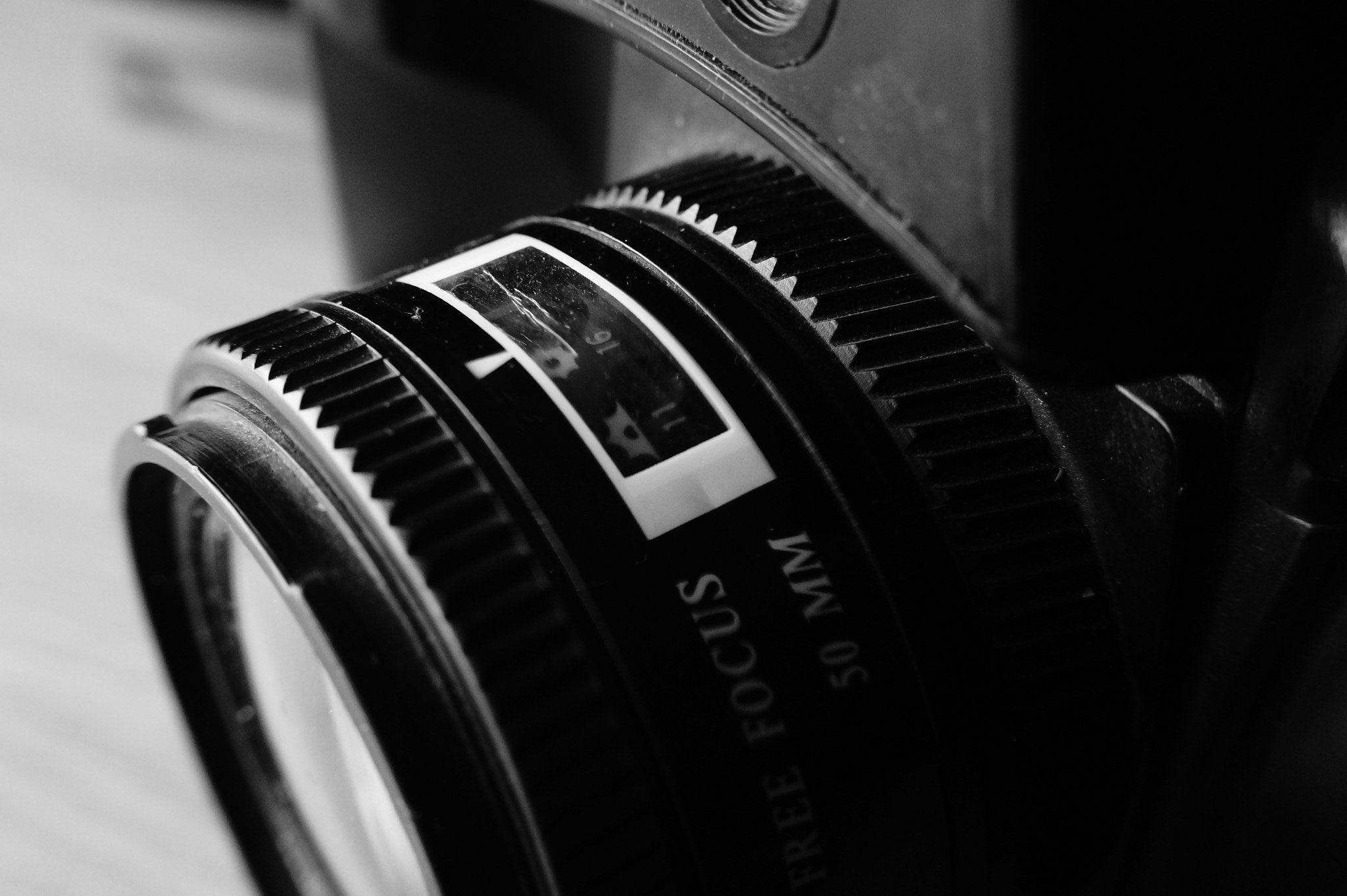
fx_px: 1458
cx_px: 674
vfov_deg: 34.2
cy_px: 448
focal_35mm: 39
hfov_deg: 49.6
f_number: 4.5
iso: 1600
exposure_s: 1/80
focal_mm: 26
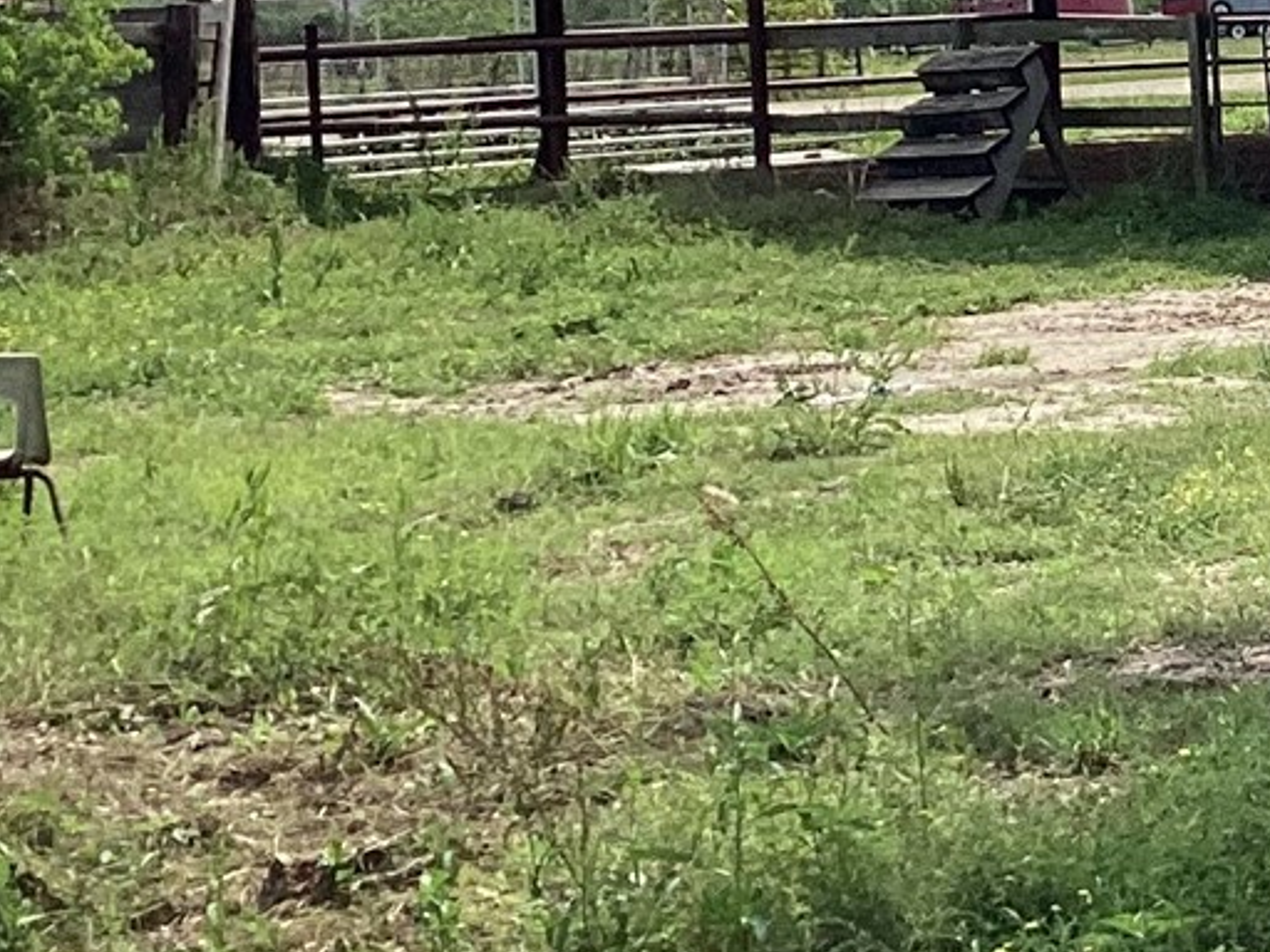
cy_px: 30
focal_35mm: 124
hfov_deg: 14.8
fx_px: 4549
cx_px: 1903
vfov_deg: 11.8
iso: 25
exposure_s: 1/1567
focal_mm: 3.3
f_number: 2.4
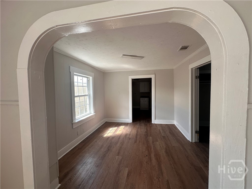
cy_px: 94
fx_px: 102
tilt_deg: -3.1
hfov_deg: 102.1
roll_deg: +0.8
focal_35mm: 14
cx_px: 126
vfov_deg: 85.7
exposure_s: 1/99
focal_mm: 2.22
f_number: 2.2
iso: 50
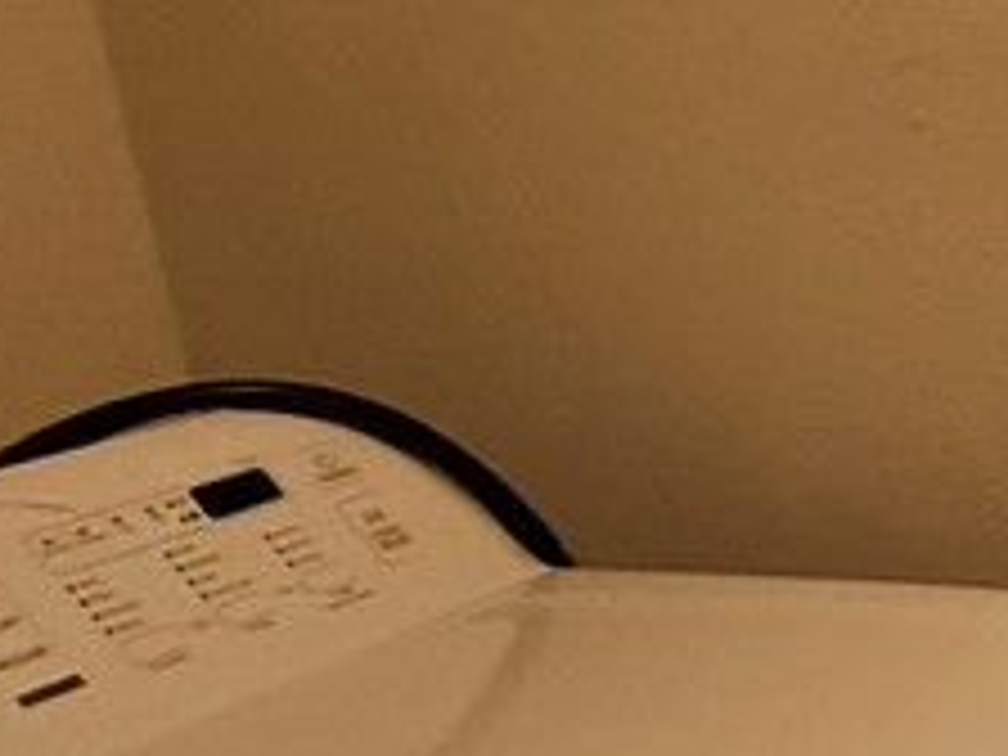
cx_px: 2092
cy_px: 360
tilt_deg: -13.9
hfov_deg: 18.1
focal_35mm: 64
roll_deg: -1.4
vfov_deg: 22.9
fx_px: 1864
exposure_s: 1/120
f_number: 2.2
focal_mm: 2.22
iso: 250
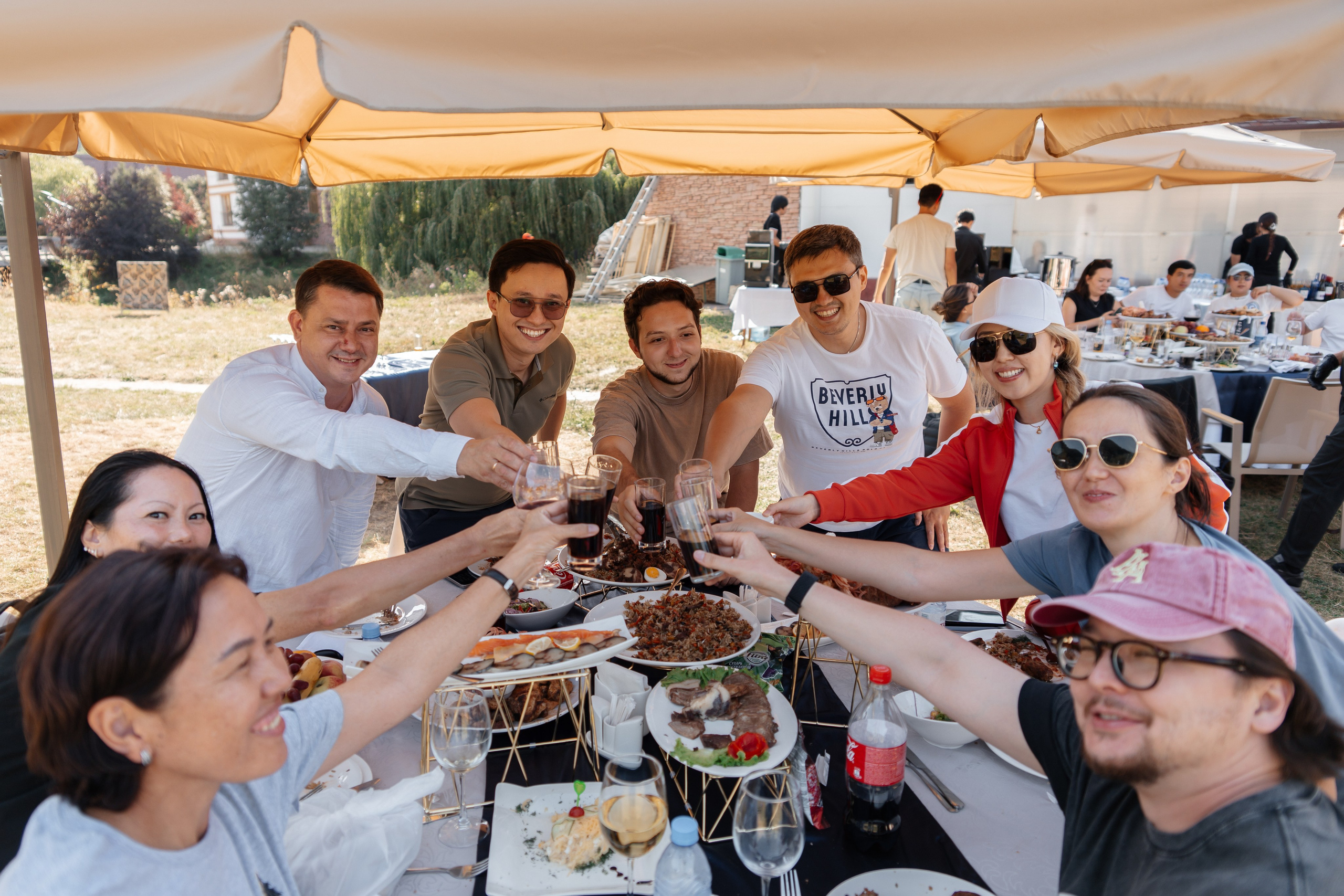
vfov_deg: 53.1
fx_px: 896
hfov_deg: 73.7
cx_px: 672
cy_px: 448
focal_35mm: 24
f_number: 2.8
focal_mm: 24
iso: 100
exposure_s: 1/320
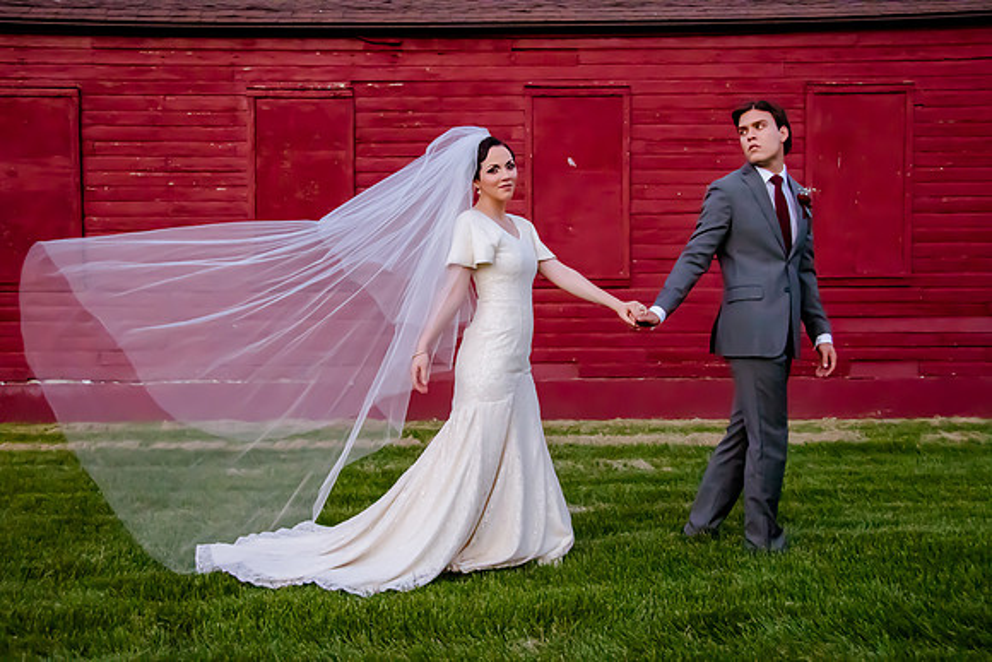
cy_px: 331
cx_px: 498
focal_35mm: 41
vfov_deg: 32.9
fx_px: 1123
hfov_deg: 47.7
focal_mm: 27
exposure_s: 1/160
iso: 6400
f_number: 4.5
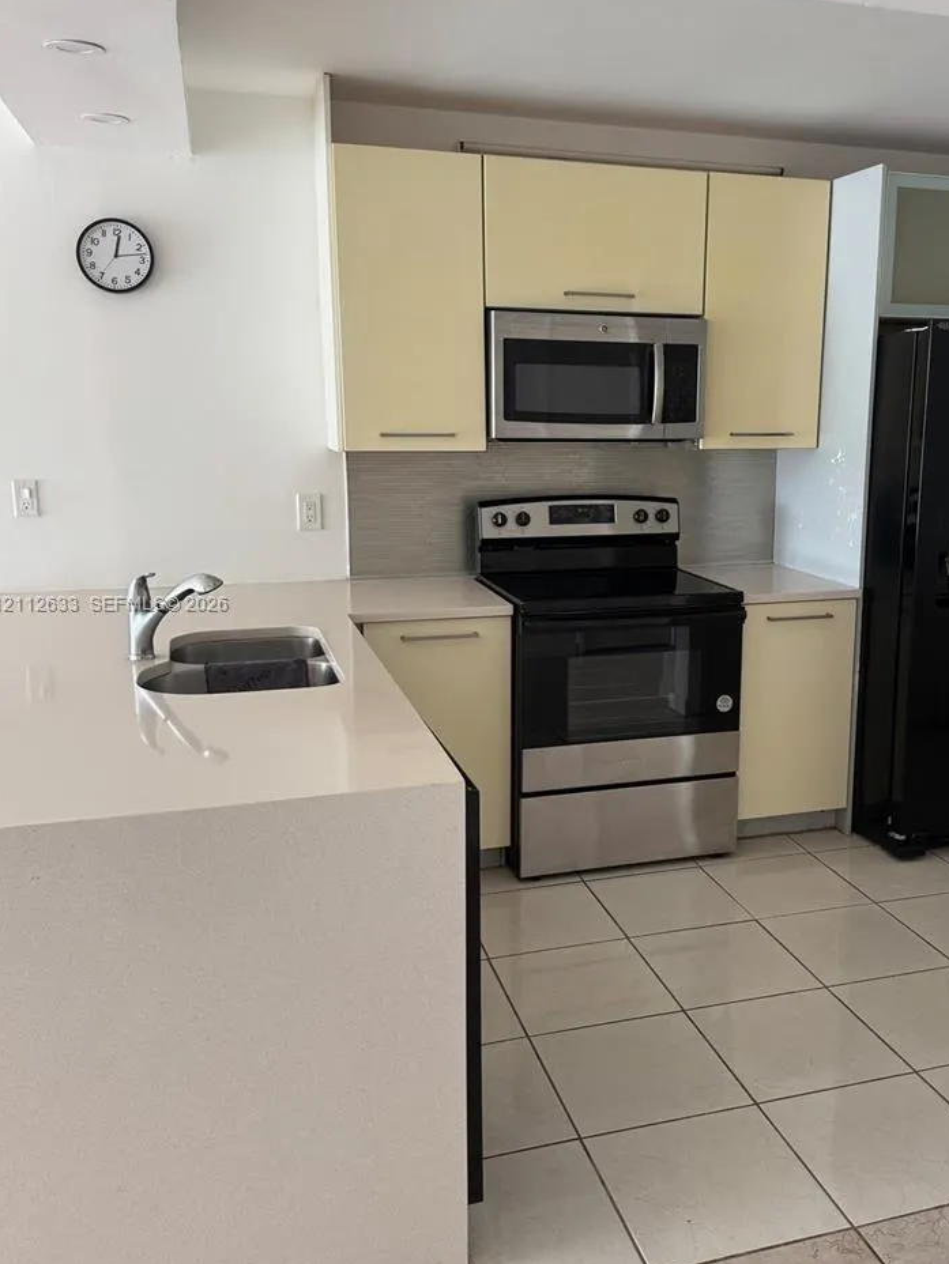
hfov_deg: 45.1
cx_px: 588
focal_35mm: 31
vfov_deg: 58.3
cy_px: 605
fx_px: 1133
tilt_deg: -10.3
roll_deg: +0.6
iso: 160
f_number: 1.78
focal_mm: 6.76
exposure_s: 1/121
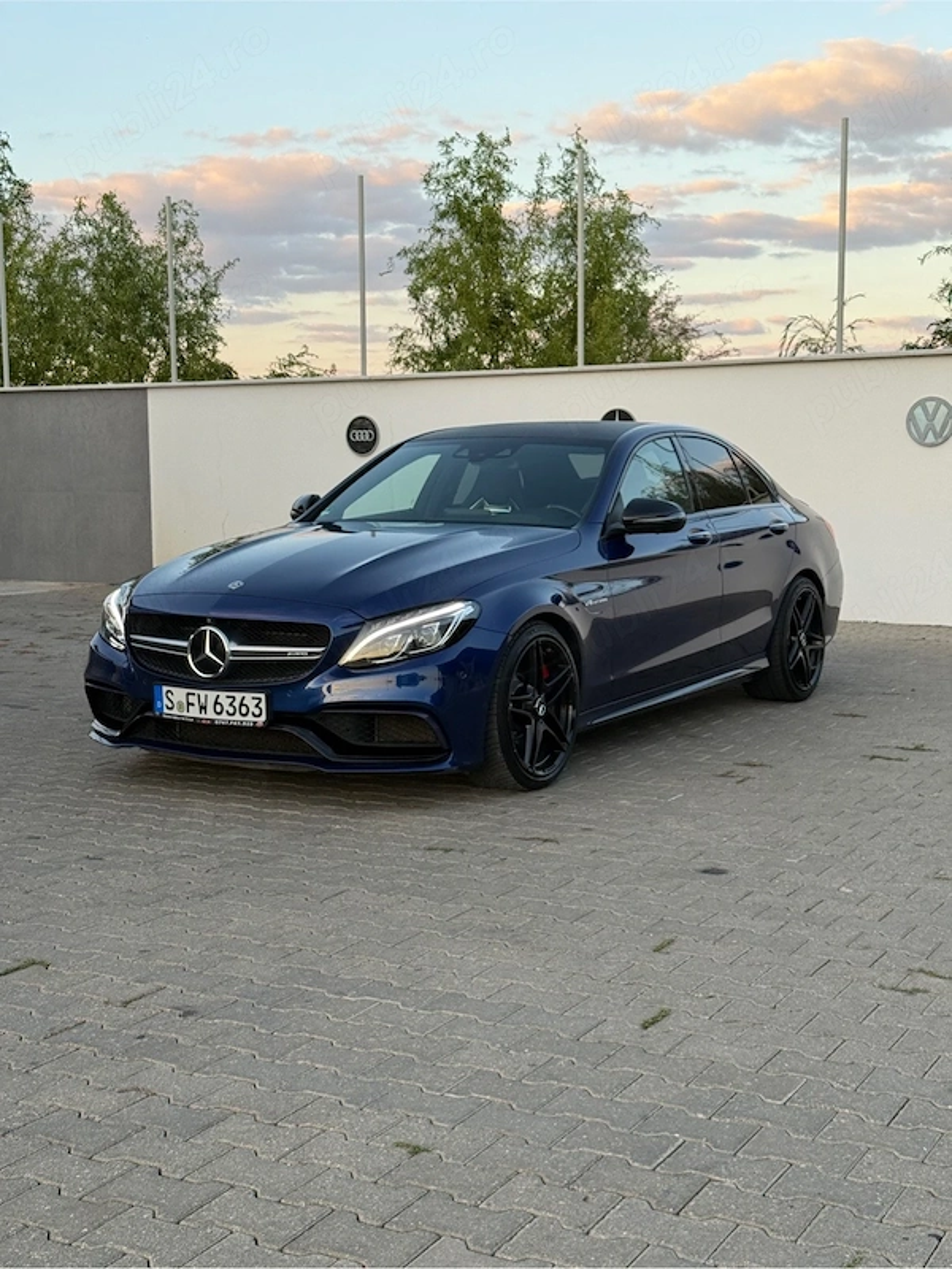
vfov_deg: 39.7
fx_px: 1760
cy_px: 634
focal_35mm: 48
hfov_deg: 30.3
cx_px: 476
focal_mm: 6.76
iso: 64
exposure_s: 1/460
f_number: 1.78
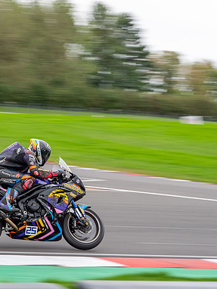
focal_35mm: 146
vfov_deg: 13.5
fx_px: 1219
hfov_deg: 10.1
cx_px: 47
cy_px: 144
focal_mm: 100
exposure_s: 1/200
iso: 800
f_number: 11
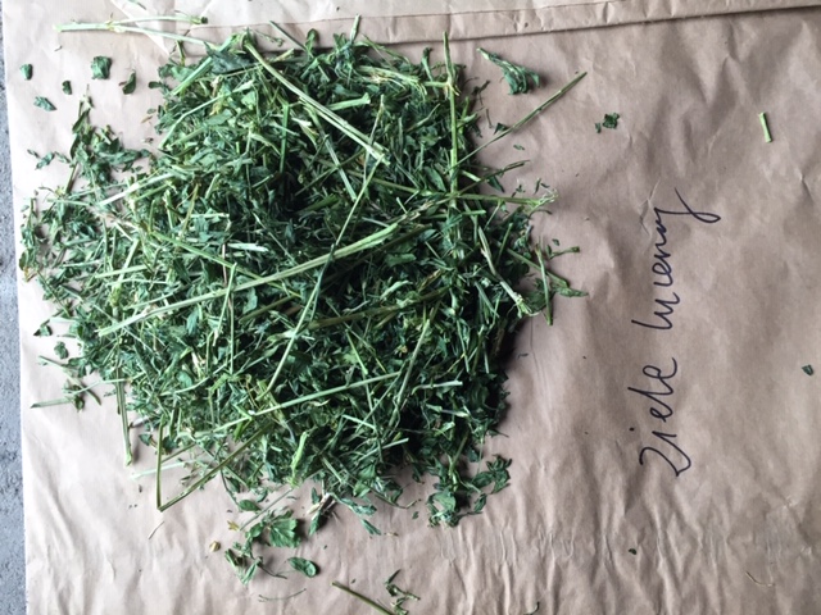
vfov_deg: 48.2
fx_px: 688
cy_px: 308
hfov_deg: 61.7
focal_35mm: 29
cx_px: 410
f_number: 2.2
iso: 32
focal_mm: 4.15
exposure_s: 1/33
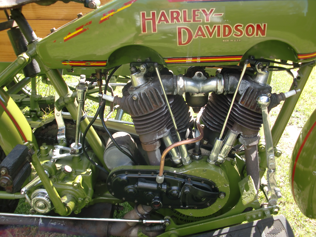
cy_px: 118
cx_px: 158
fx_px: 329
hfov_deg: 51.4
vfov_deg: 39.7
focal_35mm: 36
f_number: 2.8
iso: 64
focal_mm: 6.3
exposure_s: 1/160
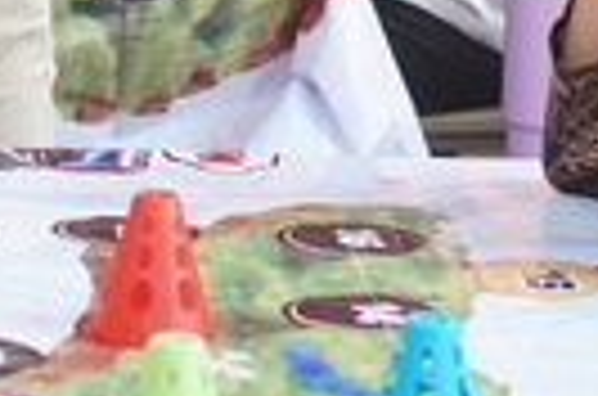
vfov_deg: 5.8
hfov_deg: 9.0
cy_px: -524
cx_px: -162
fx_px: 3745
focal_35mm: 226
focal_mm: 25
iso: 320
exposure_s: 1/160
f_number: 1.7
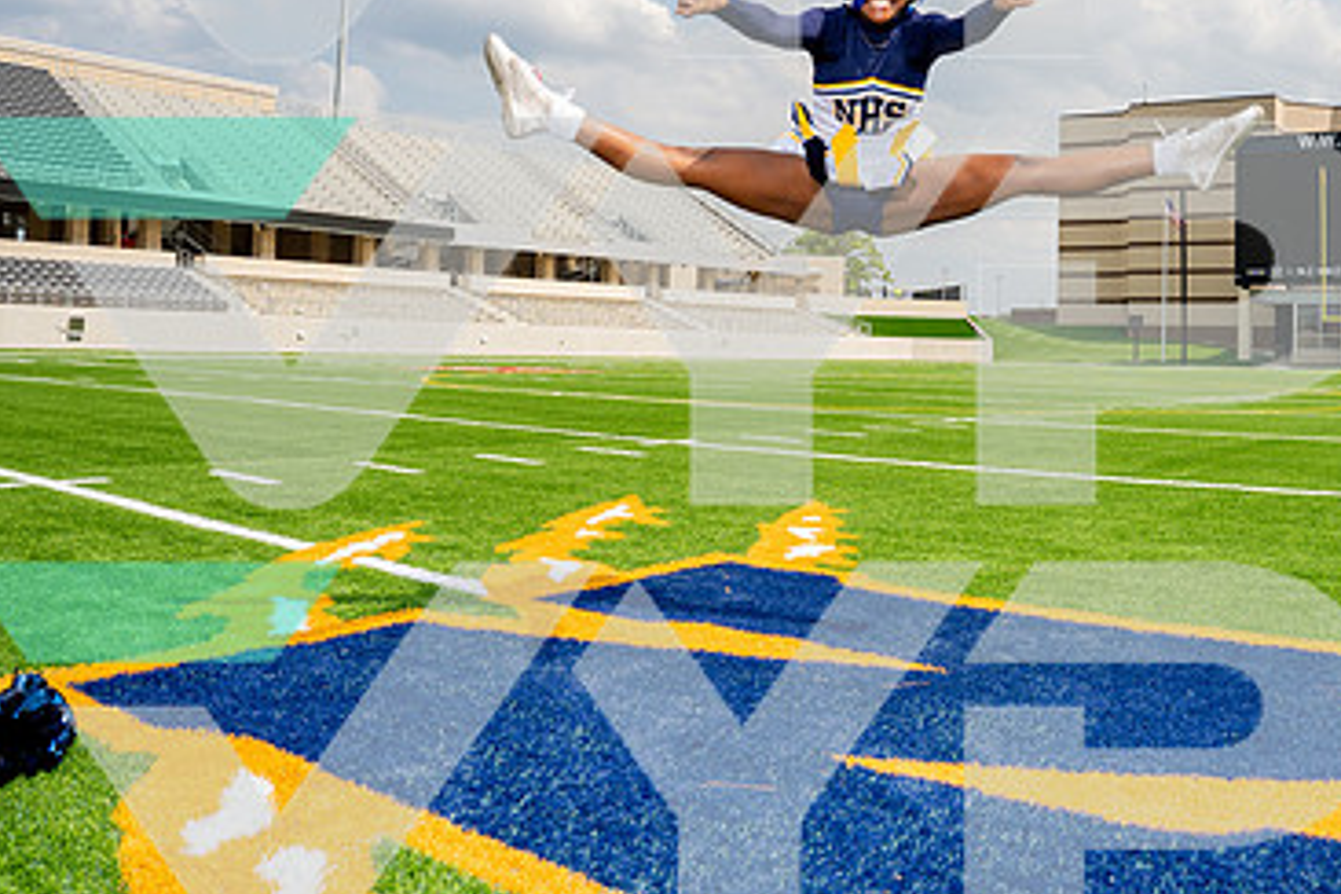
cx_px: 905
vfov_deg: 40.7
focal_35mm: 32
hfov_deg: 57.3
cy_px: 313
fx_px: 1192
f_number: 8
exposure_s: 1/250
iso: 100
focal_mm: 20
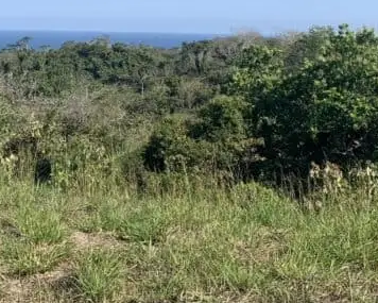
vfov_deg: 20.0
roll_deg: -1.9
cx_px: 110
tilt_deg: +6.5
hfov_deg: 25.8
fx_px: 817
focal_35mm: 73
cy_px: -36
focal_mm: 4.25
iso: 25
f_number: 1.8
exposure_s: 1/2481
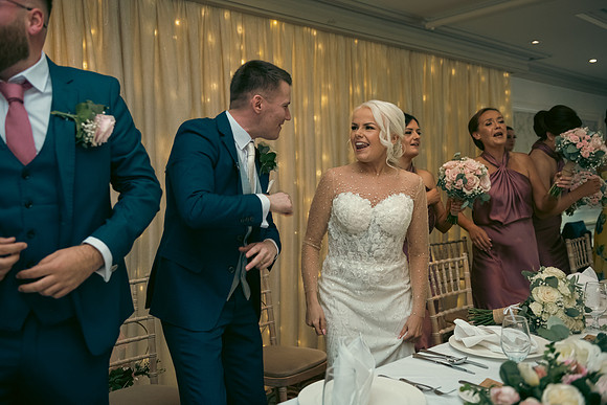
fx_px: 590
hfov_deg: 54.4
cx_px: 304
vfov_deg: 37.9
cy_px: 202
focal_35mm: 35
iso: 800
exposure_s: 1/160
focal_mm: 35
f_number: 3.5
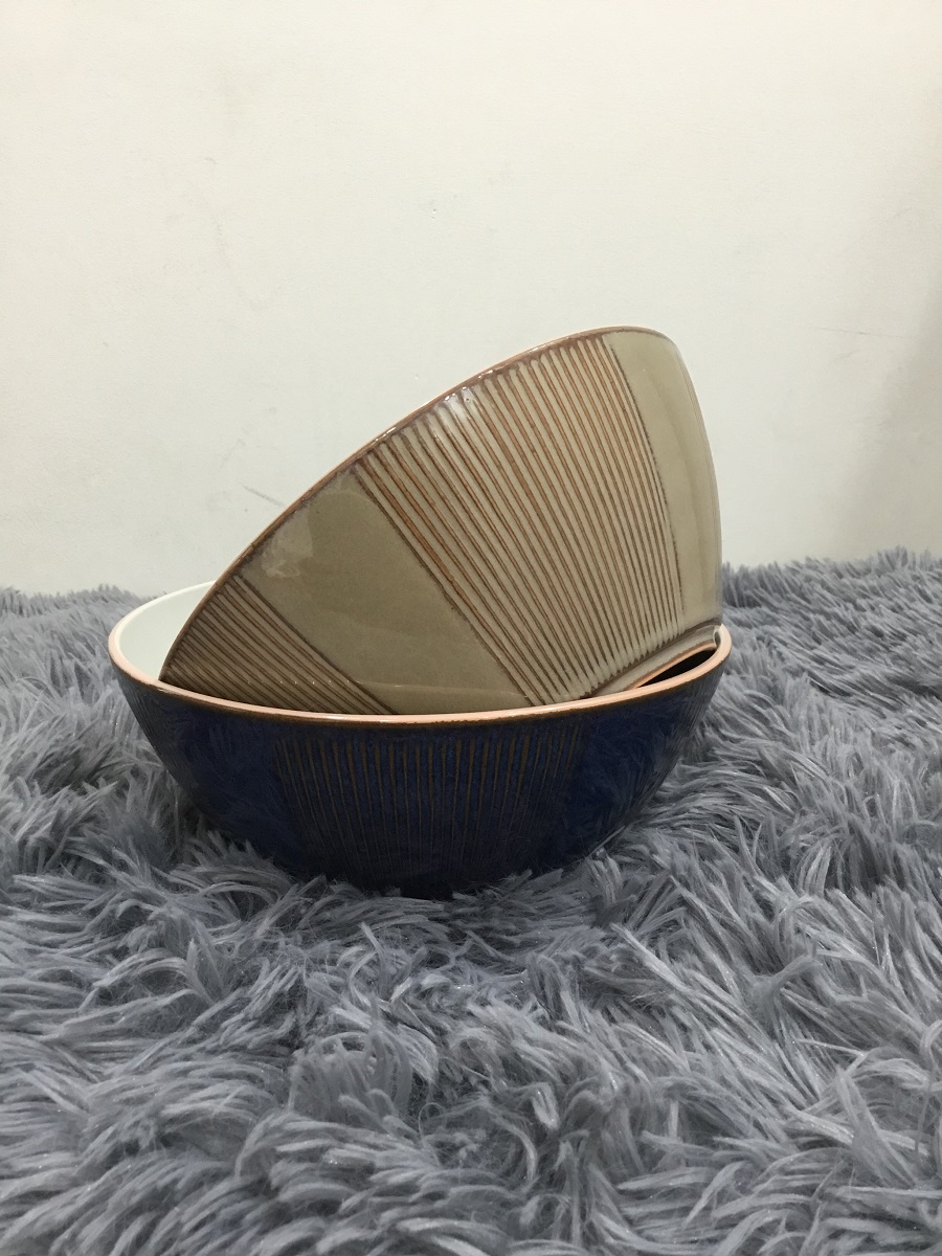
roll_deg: +0.0
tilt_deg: -15.0
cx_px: 471
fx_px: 1125
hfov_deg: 45.4
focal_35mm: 31
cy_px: 628
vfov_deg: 58.4
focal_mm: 3.3
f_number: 2.4
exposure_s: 1/33
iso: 160
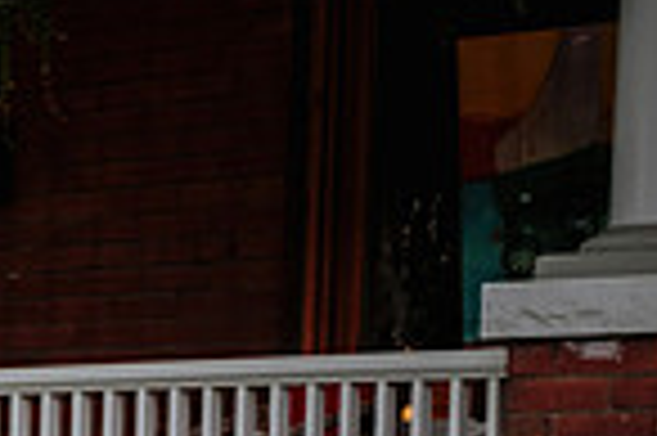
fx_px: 3701
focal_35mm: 203
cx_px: -572
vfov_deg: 6.6
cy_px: 771
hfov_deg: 9.6
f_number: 2.8
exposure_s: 1/125
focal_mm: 34.2
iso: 400
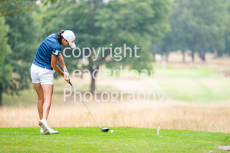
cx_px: 115
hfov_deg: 6.9
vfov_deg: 4.6
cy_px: 76
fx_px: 1917
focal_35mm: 300
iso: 400
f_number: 4
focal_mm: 300
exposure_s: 1/1000
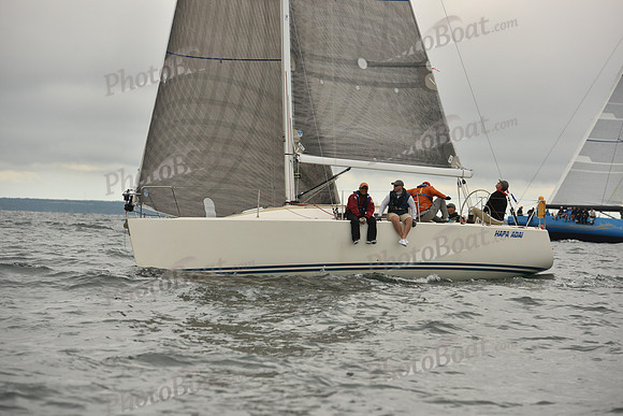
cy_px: 208
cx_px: 312
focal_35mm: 185
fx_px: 3202
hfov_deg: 11.1
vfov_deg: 7.4
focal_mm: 185
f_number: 8
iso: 320
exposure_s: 1/800
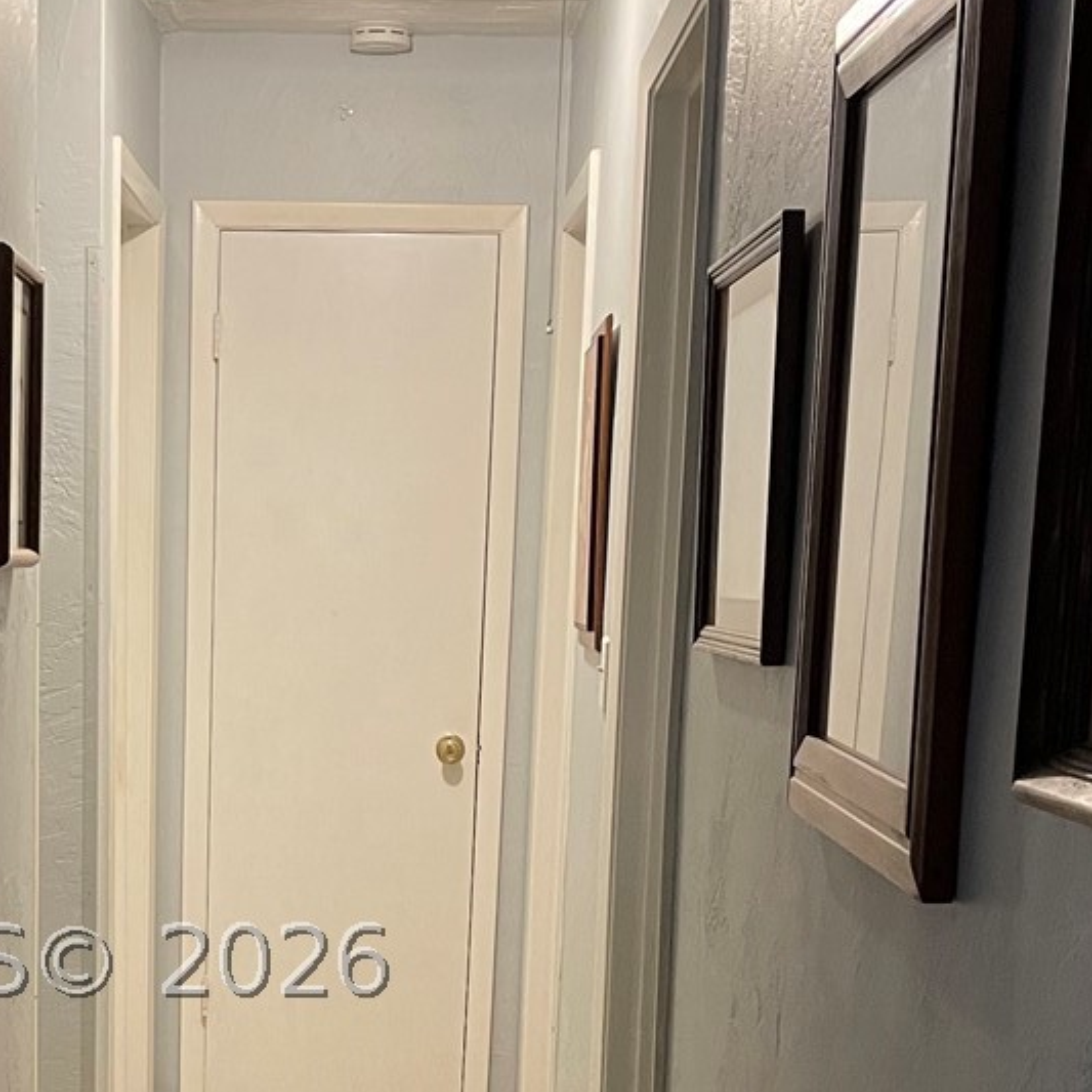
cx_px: 268
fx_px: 2463
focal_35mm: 69
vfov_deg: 24.4
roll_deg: -0.1
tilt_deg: -8.7
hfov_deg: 24.7
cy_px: 961
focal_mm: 4.2
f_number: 1.6
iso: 200
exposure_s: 1/60
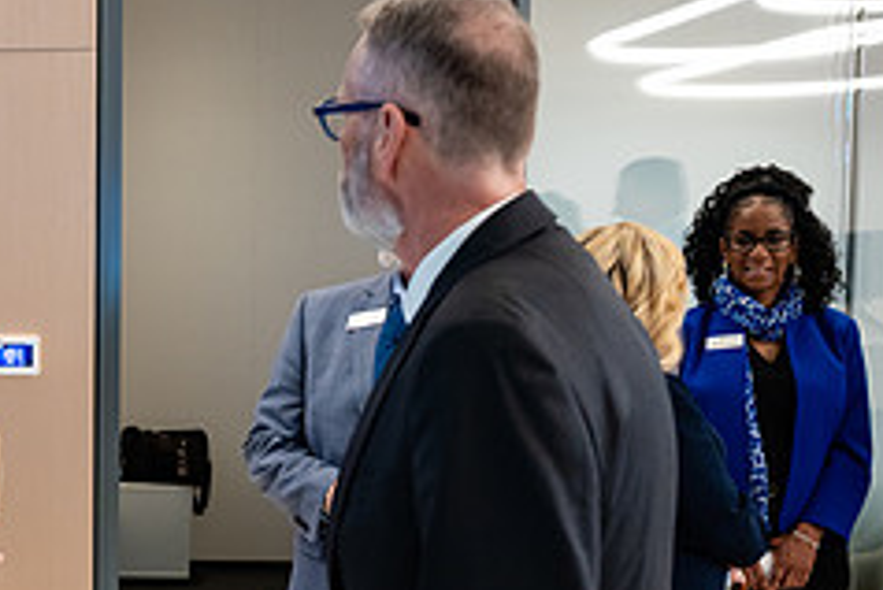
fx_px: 1620
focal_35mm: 66
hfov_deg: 27.5
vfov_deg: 20.6
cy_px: 382
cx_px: -122
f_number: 3.2
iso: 1000
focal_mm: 26
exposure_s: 1/250
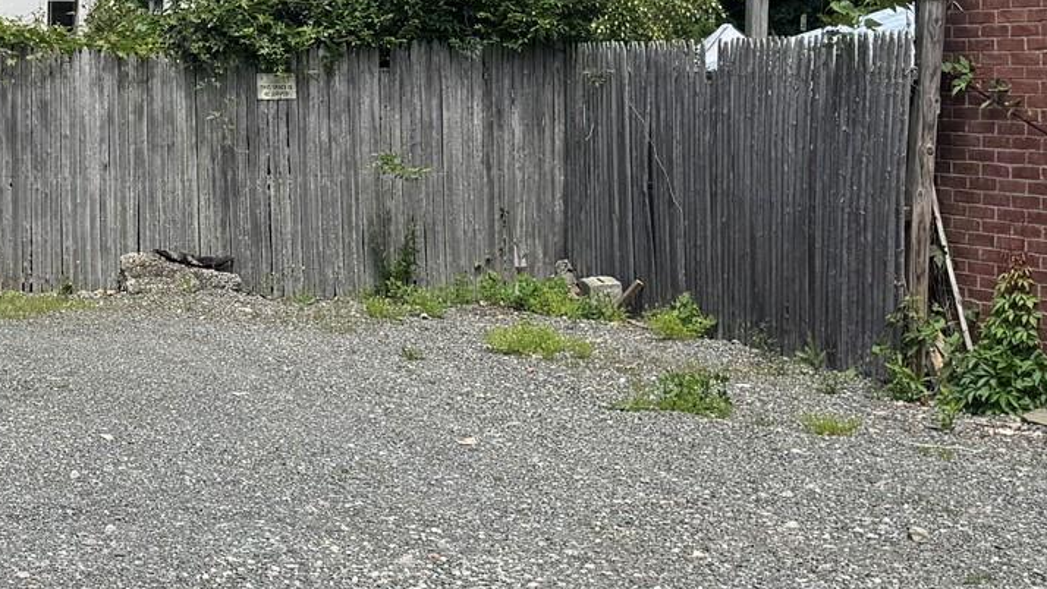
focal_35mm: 75
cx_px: -279
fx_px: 2083
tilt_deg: +0.0
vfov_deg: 15.9
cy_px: 38
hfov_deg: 24.9
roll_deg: -0.1
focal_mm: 6.76
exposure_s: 1/2710
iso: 80
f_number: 1.78
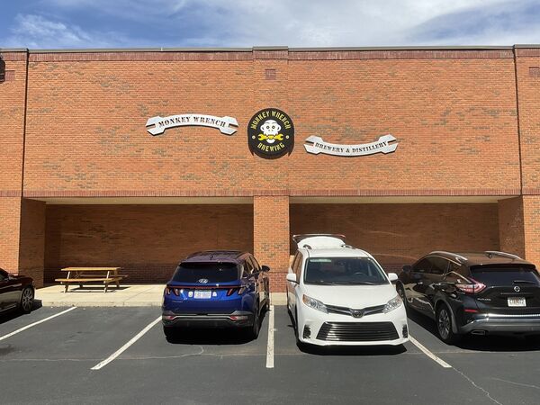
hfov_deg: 61.7
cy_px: 202
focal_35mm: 29
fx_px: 452
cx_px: 270
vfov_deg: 48.2
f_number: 1.8
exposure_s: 1/1984
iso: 20
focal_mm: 3
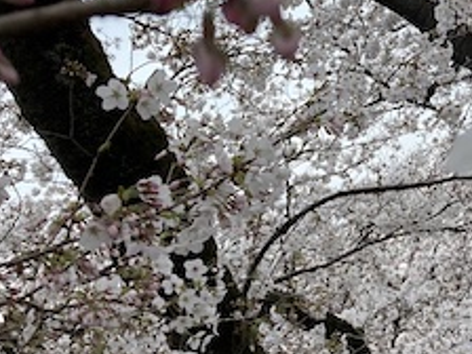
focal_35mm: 80
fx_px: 1091
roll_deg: +37.3
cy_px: 105
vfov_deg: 18.4
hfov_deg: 22.9
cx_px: 523
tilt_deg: +13.0
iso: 100
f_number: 1.8
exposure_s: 1/60
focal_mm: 3.99
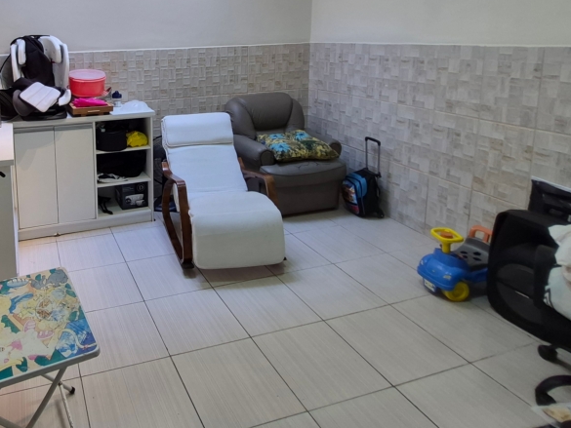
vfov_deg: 53.9
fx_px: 396
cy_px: 101
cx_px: 131
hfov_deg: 66.3
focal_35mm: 24
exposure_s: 1/60
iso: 80
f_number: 2.2
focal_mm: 1.74
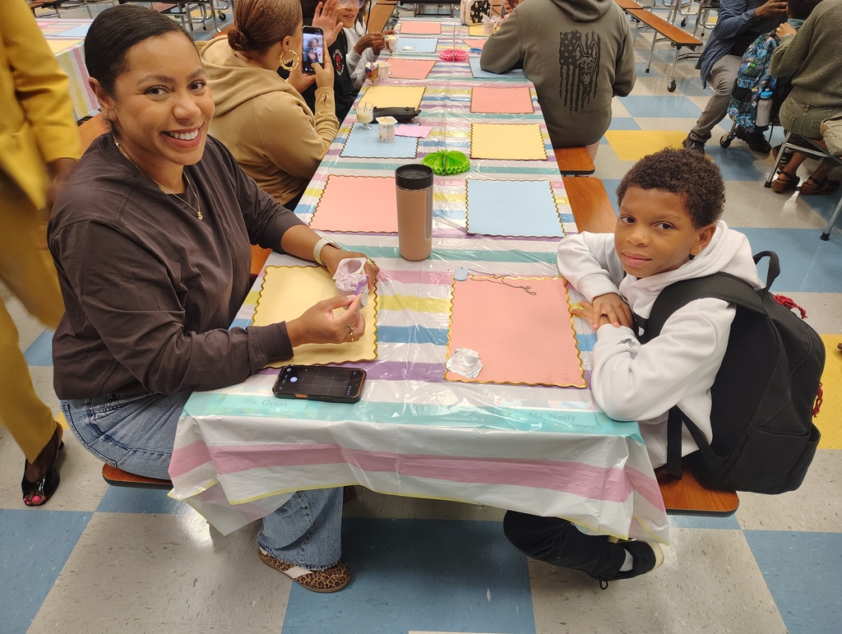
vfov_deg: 56.9
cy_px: 317
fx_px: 585
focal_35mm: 24
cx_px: 421
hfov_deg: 71.5
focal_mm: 5.56
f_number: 1.8
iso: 1622
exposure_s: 1/60
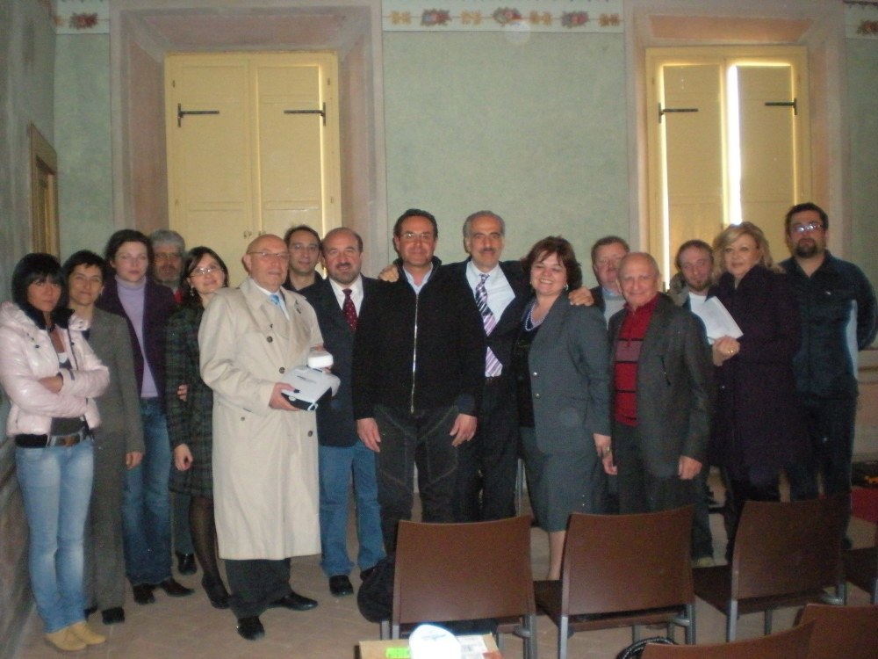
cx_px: 439
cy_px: 330
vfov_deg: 37.7
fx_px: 964
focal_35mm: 38
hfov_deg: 49.0
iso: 800
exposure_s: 1/60
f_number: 3.1
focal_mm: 6.3
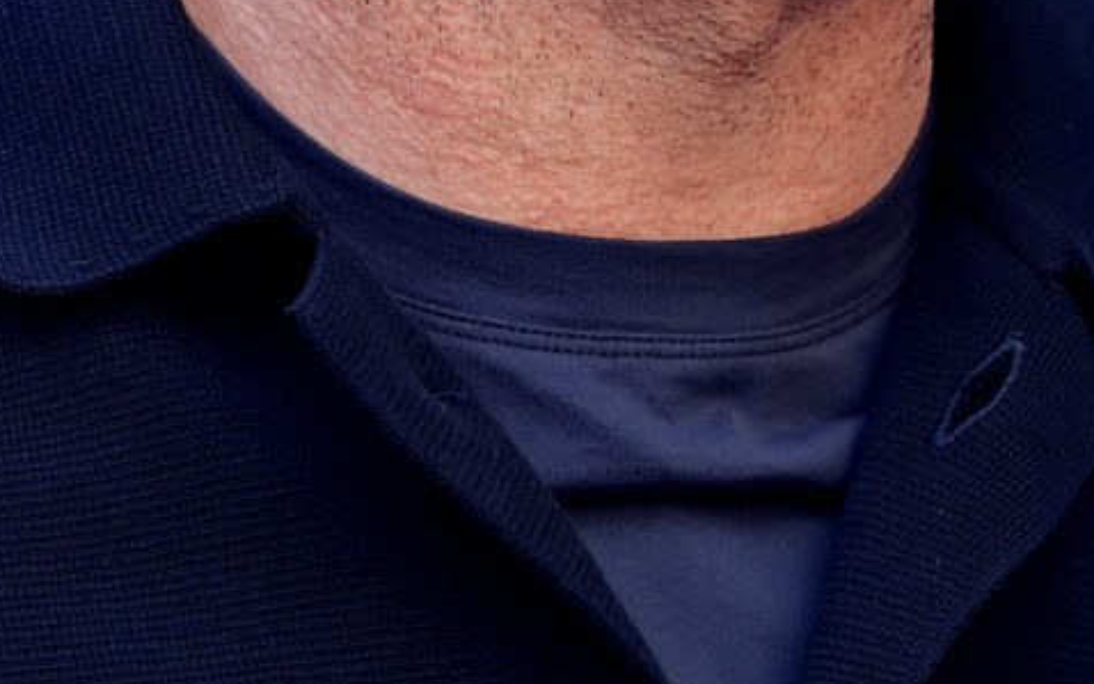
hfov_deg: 3.8
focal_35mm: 553
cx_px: 918
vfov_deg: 2.4
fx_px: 16492
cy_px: -380
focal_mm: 135
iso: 1000
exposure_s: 1/500
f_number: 4.5
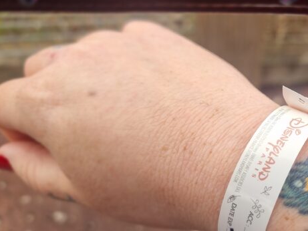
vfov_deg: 36.0
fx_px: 356
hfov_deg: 44.1
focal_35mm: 40
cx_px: 255
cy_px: 124
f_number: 1.8
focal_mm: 6.7
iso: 50
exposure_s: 1/123
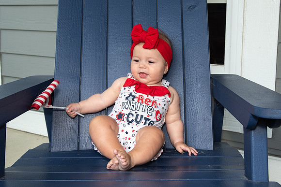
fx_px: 395
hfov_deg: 39.2
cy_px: 76
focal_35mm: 51
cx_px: 146
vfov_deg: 26.7
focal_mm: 32
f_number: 5.6
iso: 400
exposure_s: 1/160
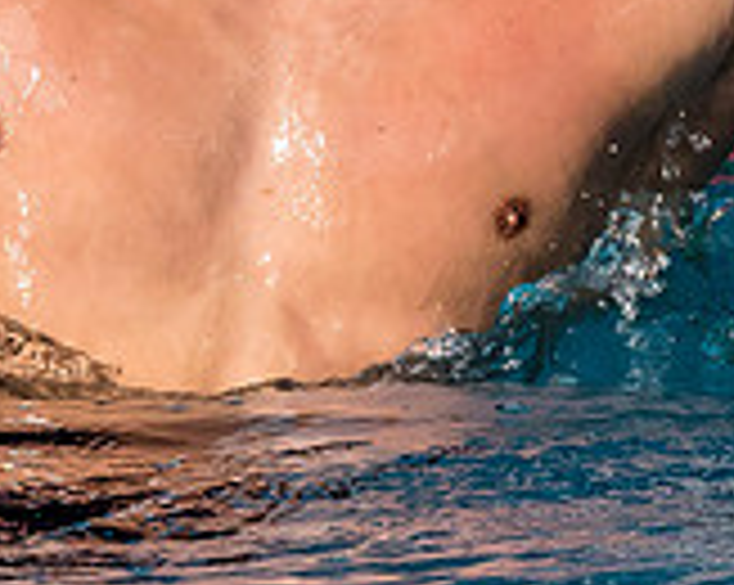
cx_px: 335
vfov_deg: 0.9
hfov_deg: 1.2
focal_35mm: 1659
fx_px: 35996
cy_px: 187
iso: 640
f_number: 5
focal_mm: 150
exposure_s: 1/2500
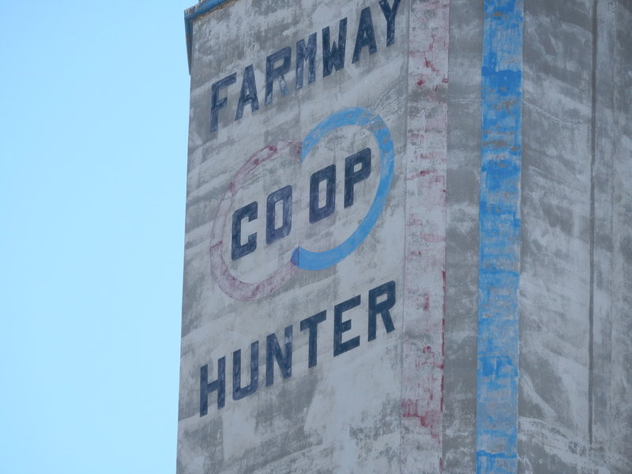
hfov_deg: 4.4
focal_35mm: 450
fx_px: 8216
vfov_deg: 3.3
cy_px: 237
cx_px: 316
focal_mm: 80.3
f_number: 6.3
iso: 125
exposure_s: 1/400
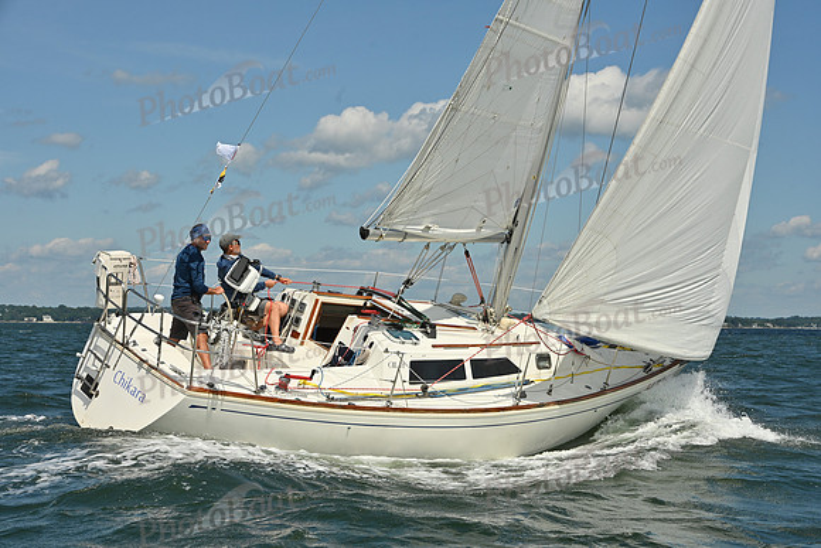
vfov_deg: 19.5
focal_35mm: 70
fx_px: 1597
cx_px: 410
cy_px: 274
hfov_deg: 28.8
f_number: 10
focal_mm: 70
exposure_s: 1/1250
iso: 250
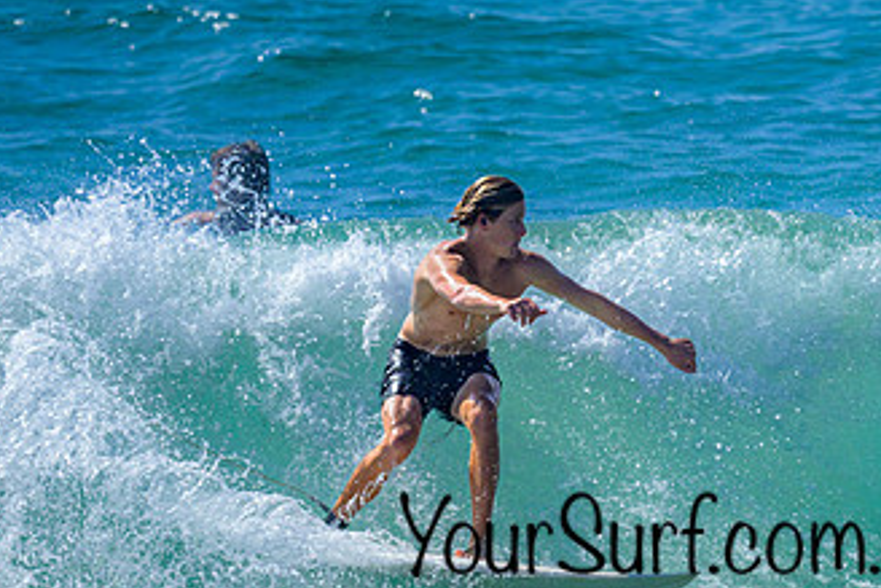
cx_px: 583
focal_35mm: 1946
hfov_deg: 1.1
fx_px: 47642
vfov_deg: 0.7
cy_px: 437
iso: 360
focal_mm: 800
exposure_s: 1/3200
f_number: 6.3
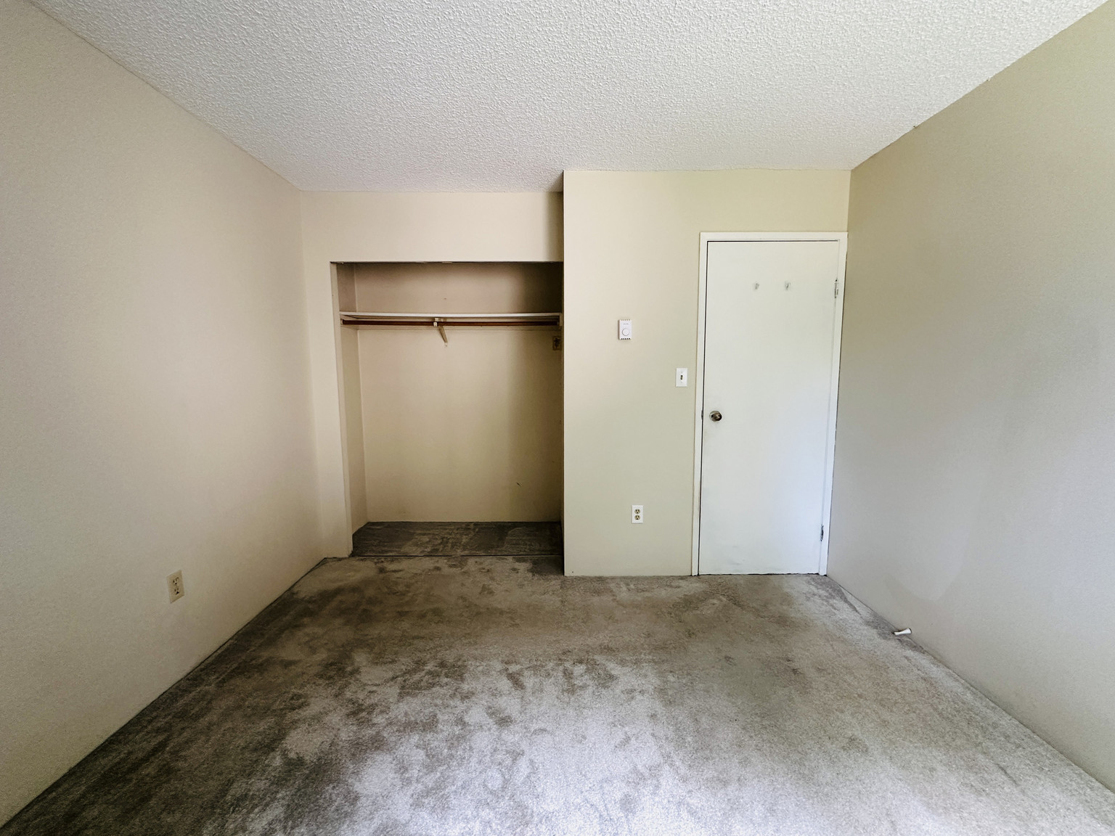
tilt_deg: -6.1
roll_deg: +0.4
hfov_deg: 102.1
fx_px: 451
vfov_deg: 85.7
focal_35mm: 14
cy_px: 418
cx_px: 558
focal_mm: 2.22
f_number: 2.2
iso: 320
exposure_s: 1/60
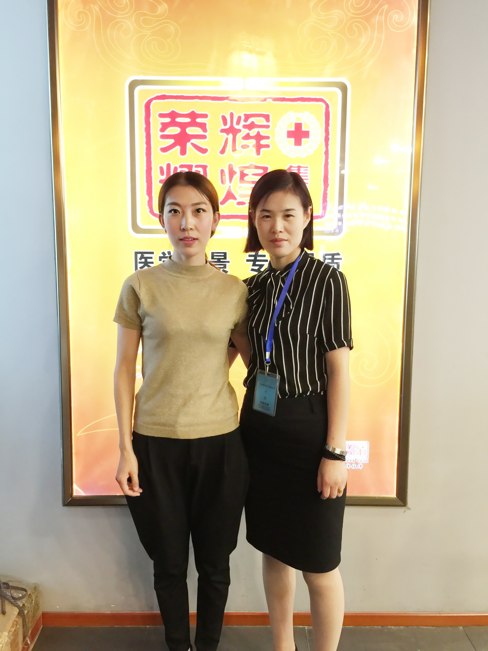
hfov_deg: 48.2
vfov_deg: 61.7
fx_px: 545
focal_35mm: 29
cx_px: 244
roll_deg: -0.4
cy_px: 326
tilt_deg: -8.0
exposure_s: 1/17
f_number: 2.2
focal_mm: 4.15
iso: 100
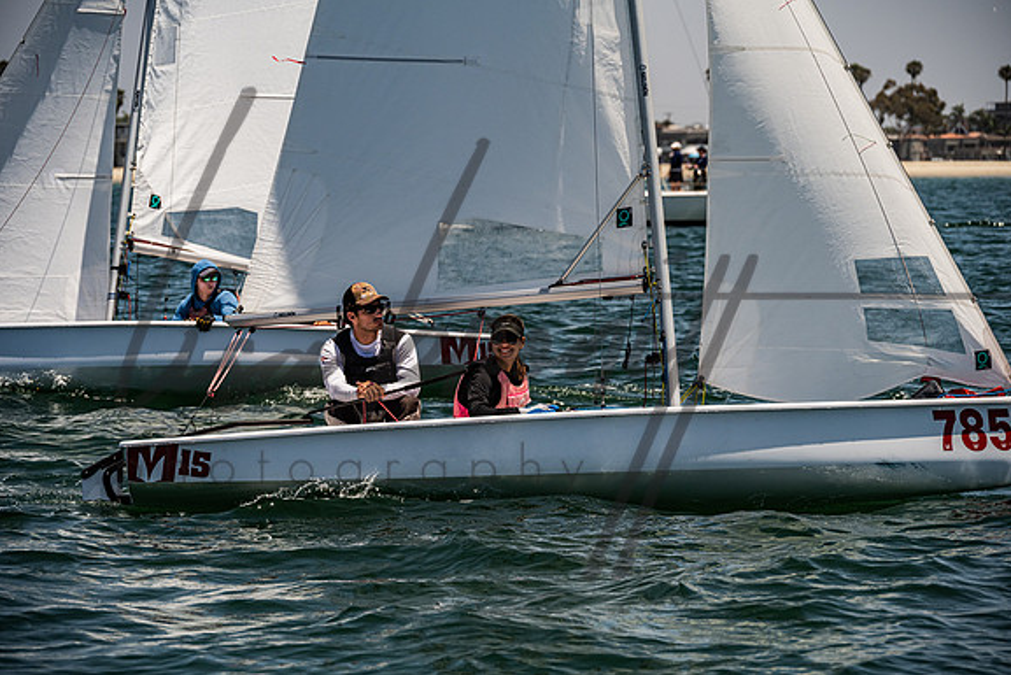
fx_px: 5224
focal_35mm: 186
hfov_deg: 11.1
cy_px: 338
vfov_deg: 7.4
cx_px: 506
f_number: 8
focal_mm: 185
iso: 400
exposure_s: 1/2500
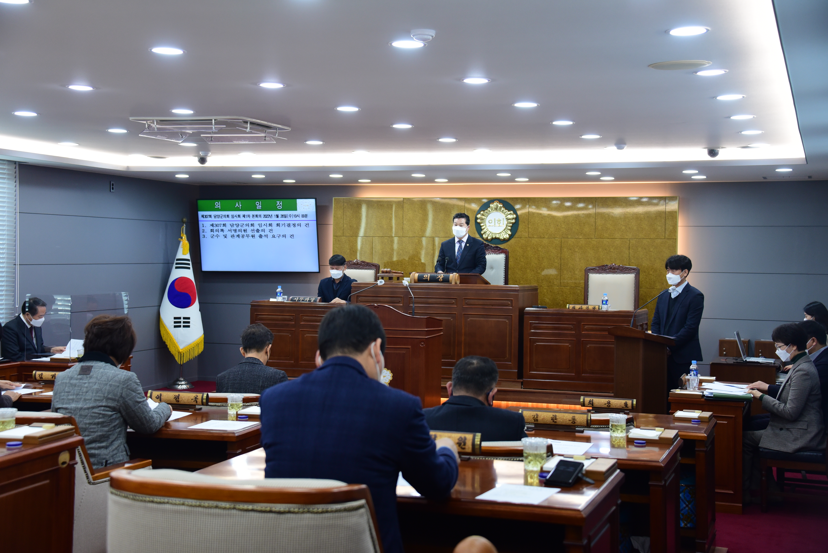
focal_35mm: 52
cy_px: 276
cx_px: 414
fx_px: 1196
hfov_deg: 38.2
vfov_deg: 26.0
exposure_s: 1/250
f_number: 4.5
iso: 1600
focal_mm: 52
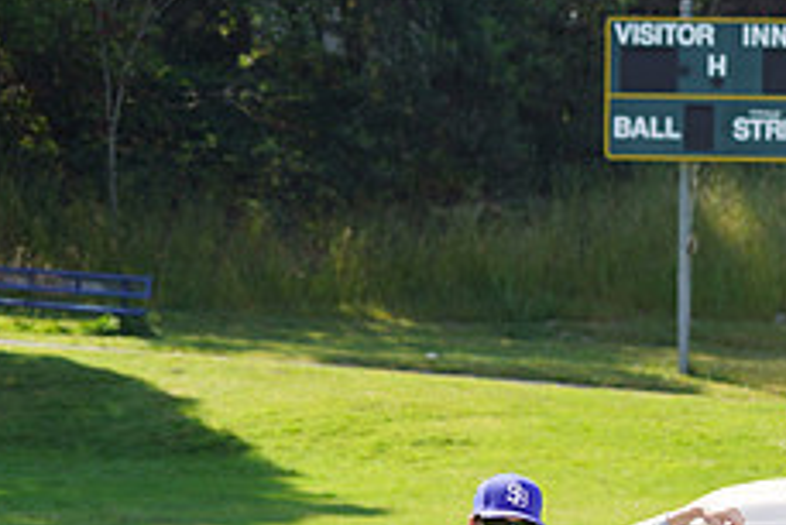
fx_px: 6423
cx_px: 892
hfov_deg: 7.0
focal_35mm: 294
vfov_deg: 4.7
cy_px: 616
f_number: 6.3
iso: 100
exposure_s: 1/250
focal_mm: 116
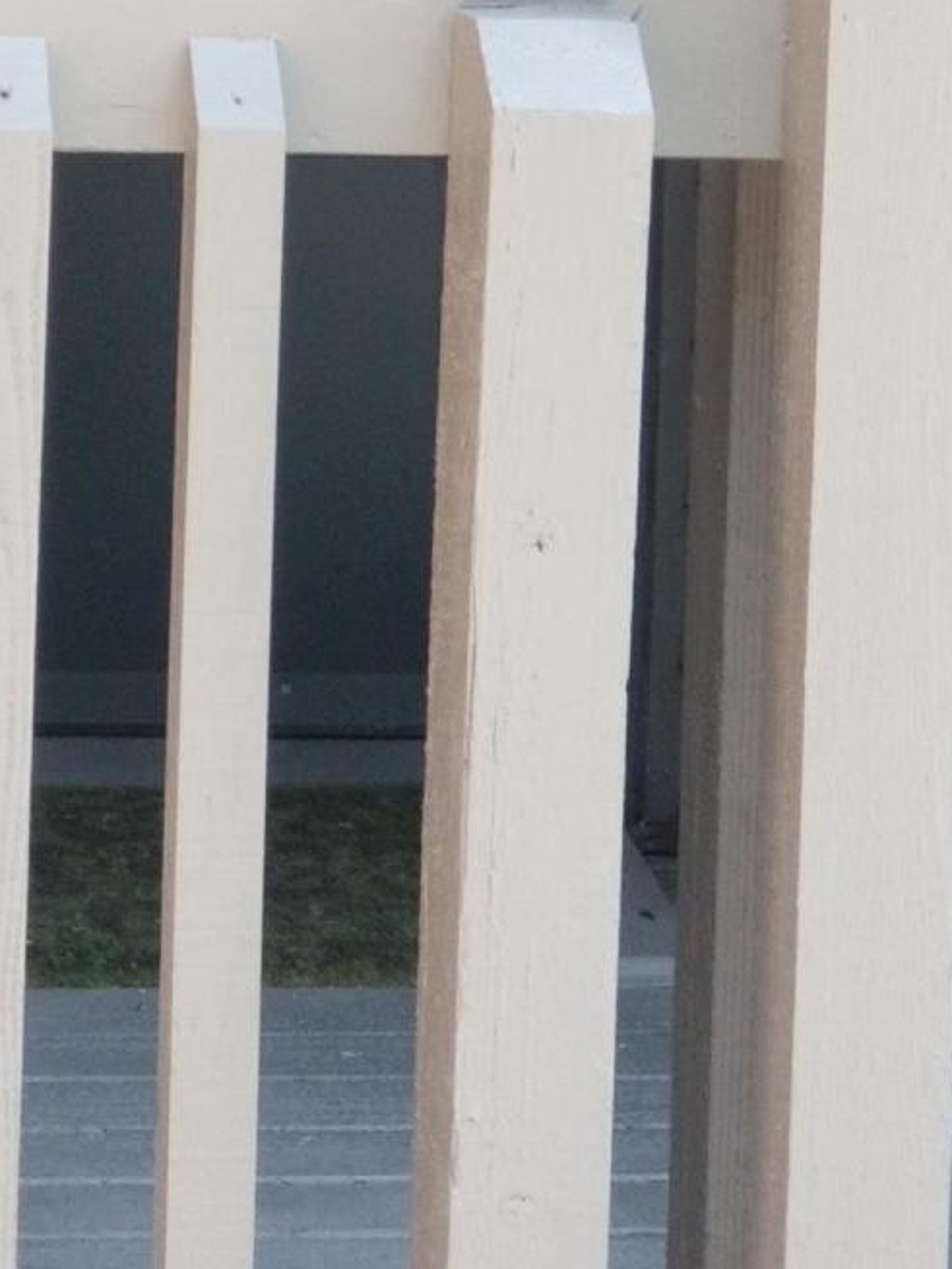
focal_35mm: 159
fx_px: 5827
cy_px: -268
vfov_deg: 12.1
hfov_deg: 9.2
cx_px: -161
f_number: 2.4
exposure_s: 1/50
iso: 32
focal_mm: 6
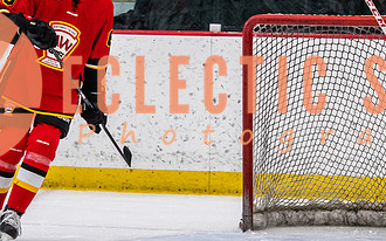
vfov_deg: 2.7
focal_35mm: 486
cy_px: 60
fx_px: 5111
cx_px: 57
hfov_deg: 4.3
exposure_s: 1/640
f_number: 2.8
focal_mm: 122
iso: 2500
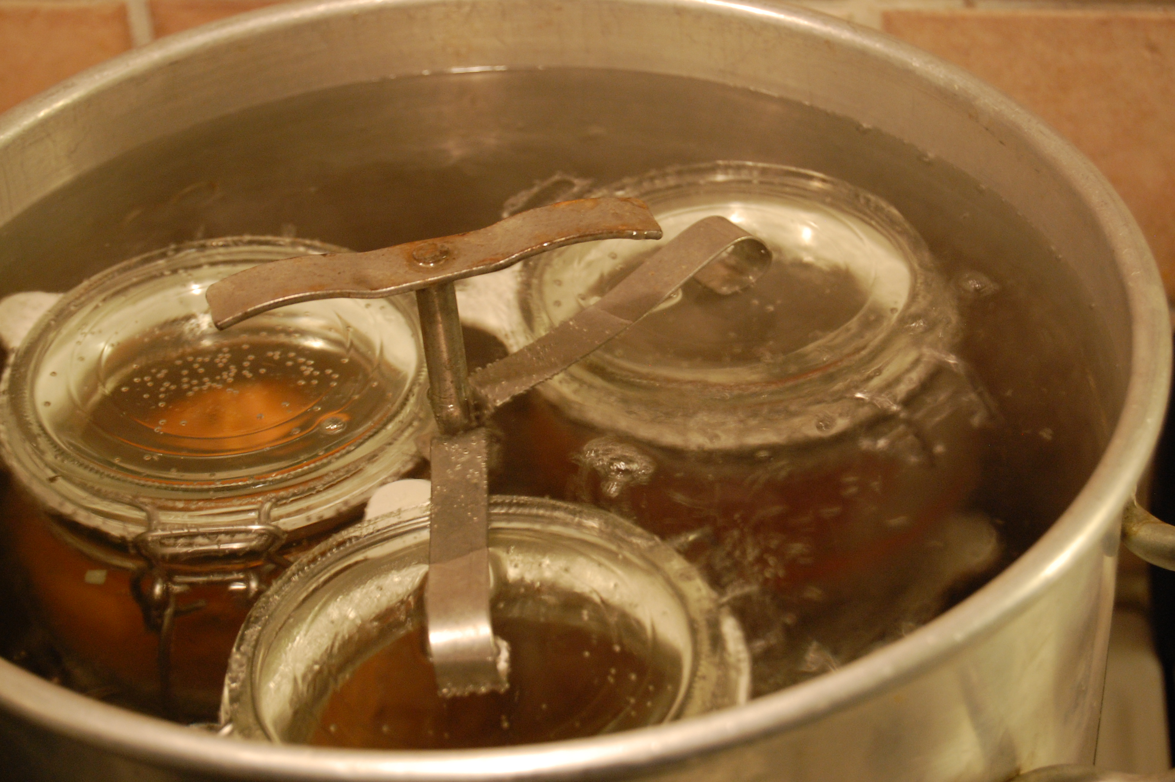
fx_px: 2690
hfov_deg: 24.6
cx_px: 588
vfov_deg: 16.5
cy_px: 391
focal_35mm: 82
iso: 800
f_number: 5.6
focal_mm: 55
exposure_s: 1/13
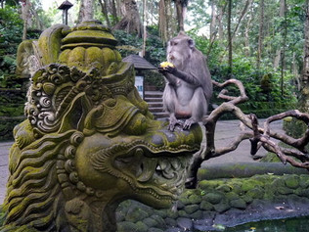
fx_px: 455
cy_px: 119
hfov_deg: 37.5
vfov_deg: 28.6
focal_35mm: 51
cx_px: 161
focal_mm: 23
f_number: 4.4
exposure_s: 1/50
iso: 800
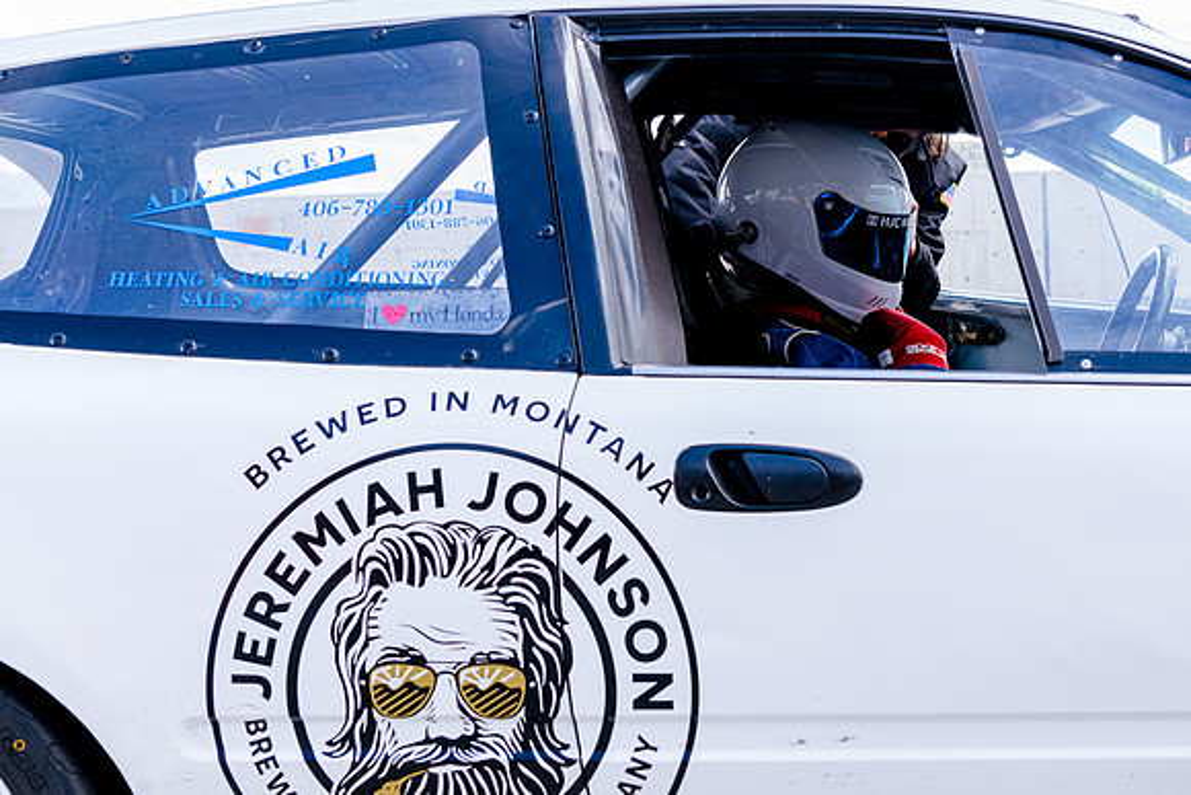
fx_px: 1814
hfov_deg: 36.3
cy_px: 300
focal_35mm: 55
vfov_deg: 24.6
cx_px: 679
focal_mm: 44
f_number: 6.3
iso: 125
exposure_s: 1/80
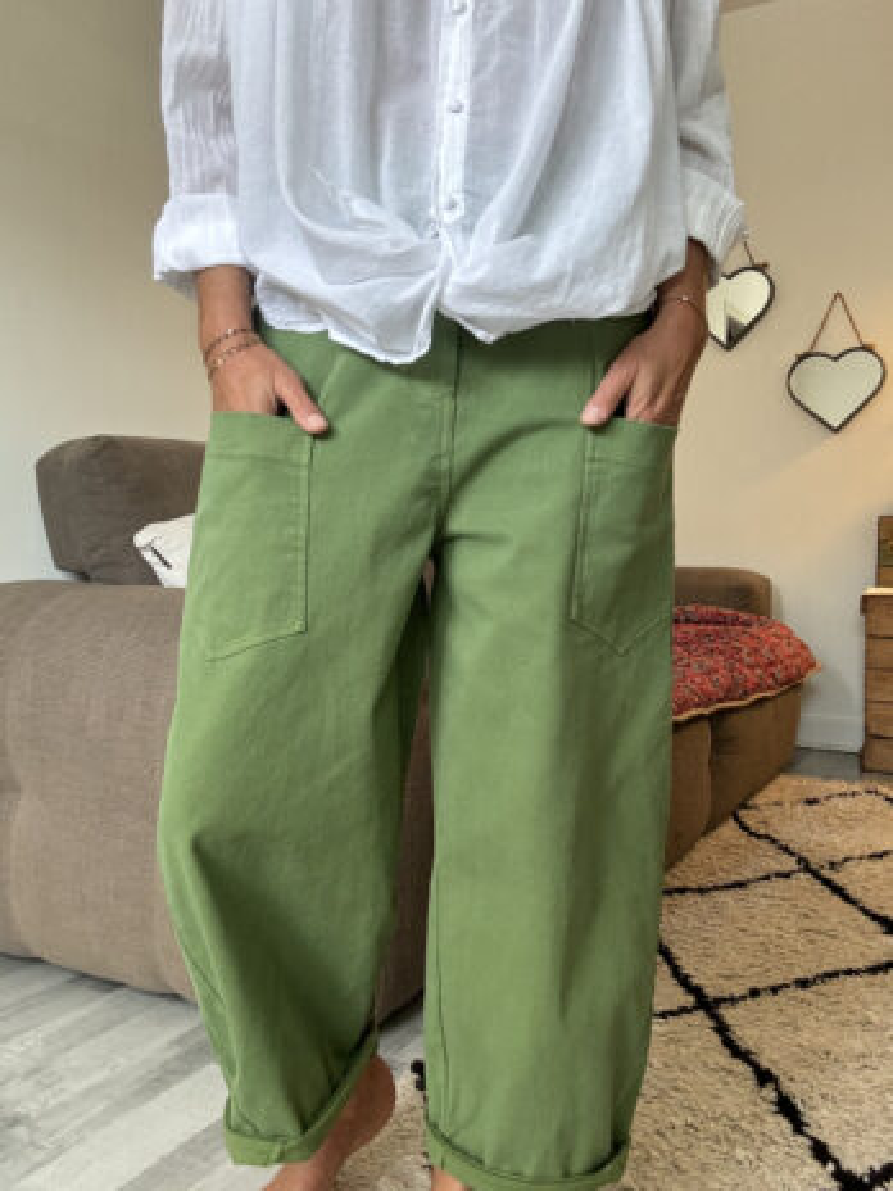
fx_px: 1032
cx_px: 446
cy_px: 596
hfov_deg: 46.8
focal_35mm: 30
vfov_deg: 60.0
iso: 160
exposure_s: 1/60
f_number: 1.9
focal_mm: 2.69
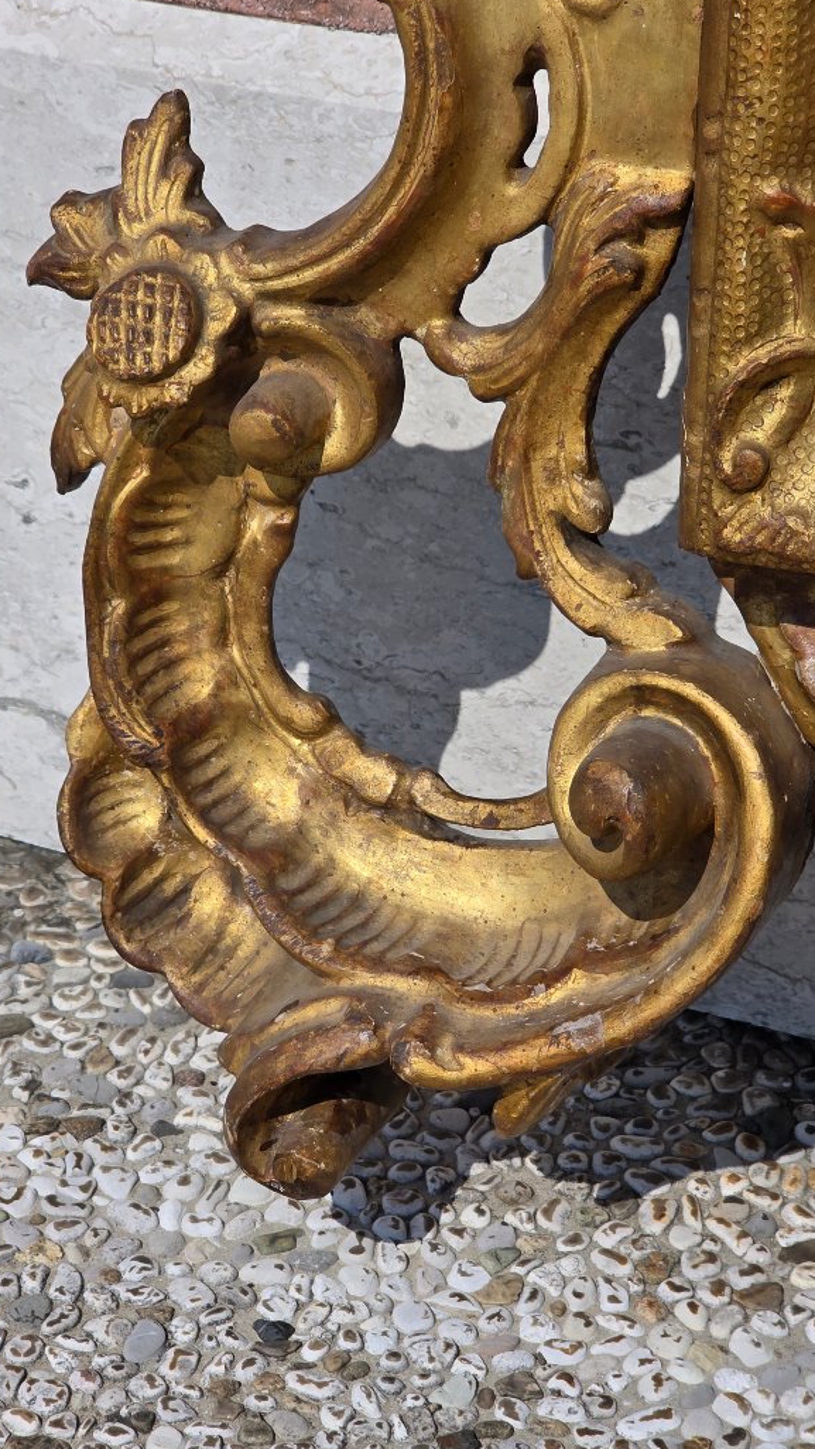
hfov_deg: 13.7
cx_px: 325
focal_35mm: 88
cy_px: 714
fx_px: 3379
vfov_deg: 24.2
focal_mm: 7.9
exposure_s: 1/4762
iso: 50
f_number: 2.4
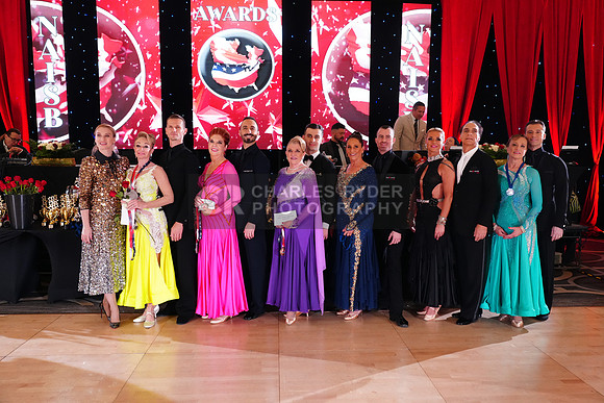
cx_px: 302
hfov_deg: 63.6
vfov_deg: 45.0
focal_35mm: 29
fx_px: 487
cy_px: 202
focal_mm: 29
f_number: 4
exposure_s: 1/200
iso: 4000
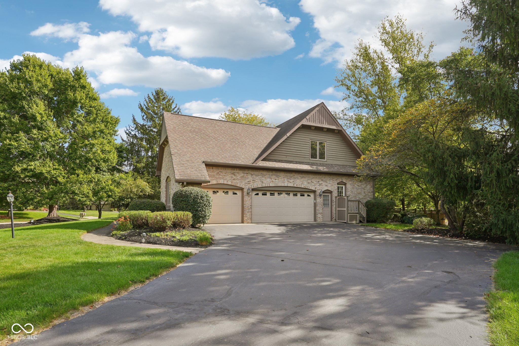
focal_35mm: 20
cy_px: 173
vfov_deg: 61.9
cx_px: 260
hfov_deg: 84.0
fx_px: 288
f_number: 8
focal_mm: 20
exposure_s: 1/125
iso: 100
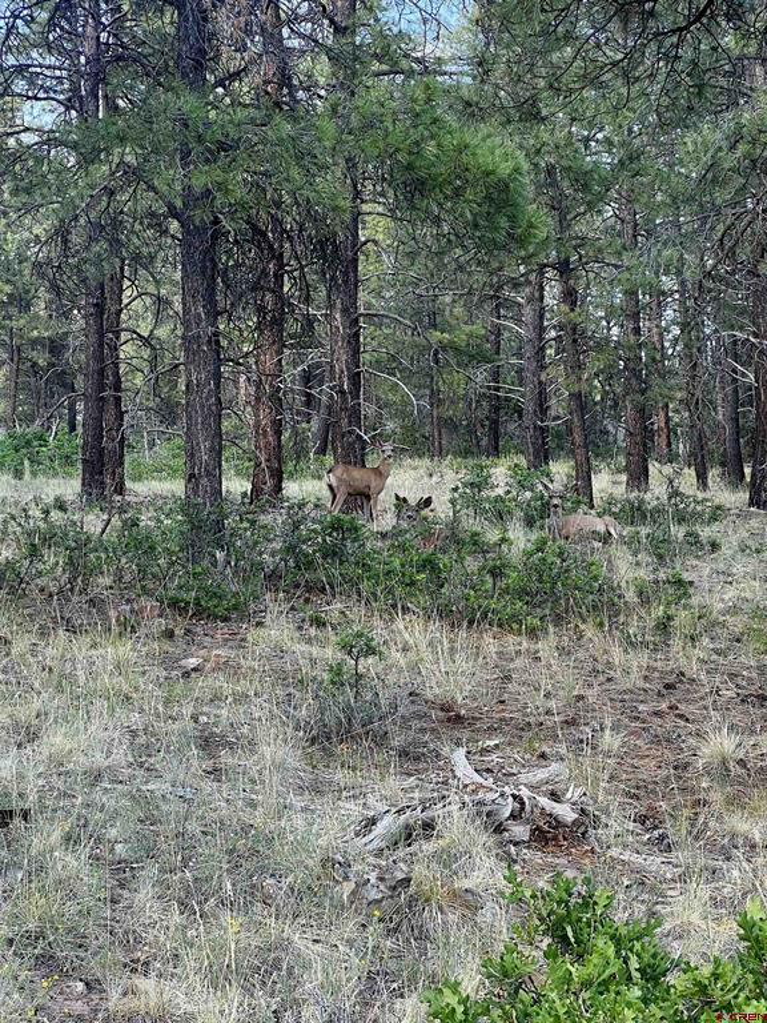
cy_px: 512
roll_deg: +1.6
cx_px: 384
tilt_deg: +4.8
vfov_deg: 25.3
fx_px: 2275
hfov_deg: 19.1
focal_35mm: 77
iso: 64
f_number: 2.8
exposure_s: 1/99
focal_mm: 9
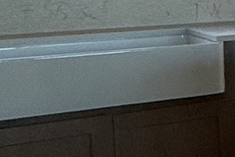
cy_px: 2
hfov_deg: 9.4
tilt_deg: -4.6
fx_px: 738
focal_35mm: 113
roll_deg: -1.7
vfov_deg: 12.0
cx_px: 837
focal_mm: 2.22
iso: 80
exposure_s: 1/99
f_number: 2.2
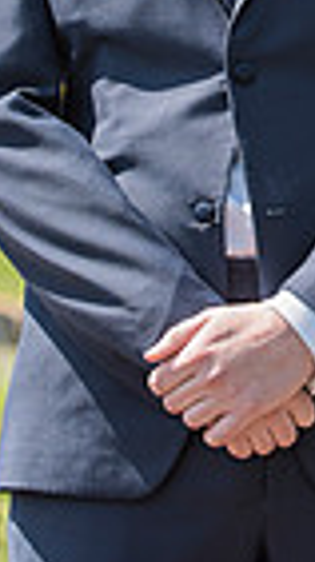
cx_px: 467
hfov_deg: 2.7
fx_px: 6732
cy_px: -181
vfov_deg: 4.8
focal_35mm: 452
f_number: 3.5
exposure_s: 1/1250
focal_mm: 105
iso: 200
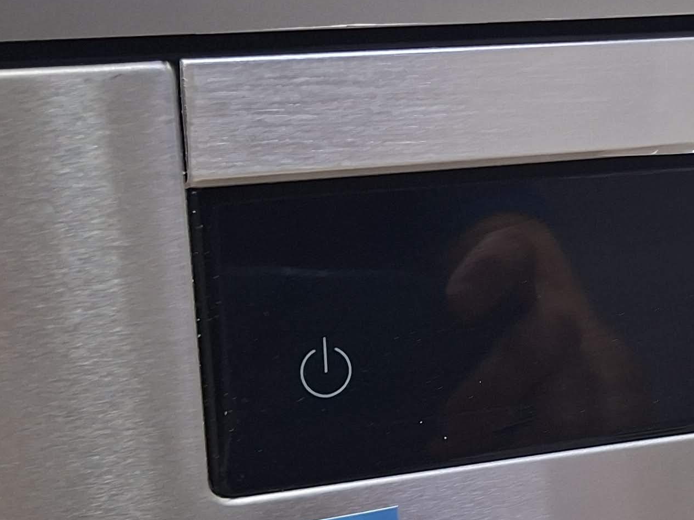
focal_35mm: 73
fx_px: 1464
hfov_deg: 24.9
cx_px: 757
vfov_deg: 20.1
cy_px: 177
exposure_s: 1/50
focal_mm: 5.54
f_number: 1.8
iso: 160
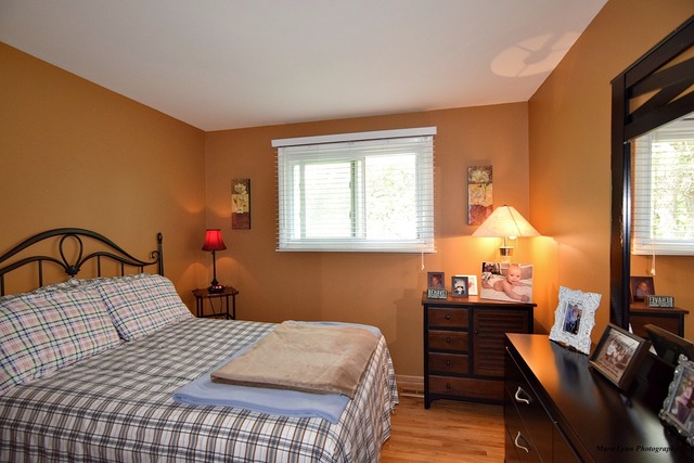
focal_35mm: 16
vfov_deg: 72.1
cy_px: 232
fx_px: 318
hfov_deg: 95.0
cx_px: 347
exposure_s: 1/80
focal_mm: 11
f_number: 4.5
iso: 800
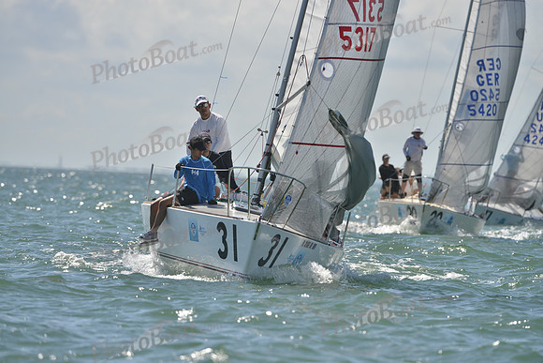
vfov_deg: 3.6
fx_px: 5733
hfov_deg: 5.4
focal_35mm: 380
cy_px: 182
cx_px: 272
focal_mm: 380
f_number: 6.3
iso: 200
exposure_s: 1/1250
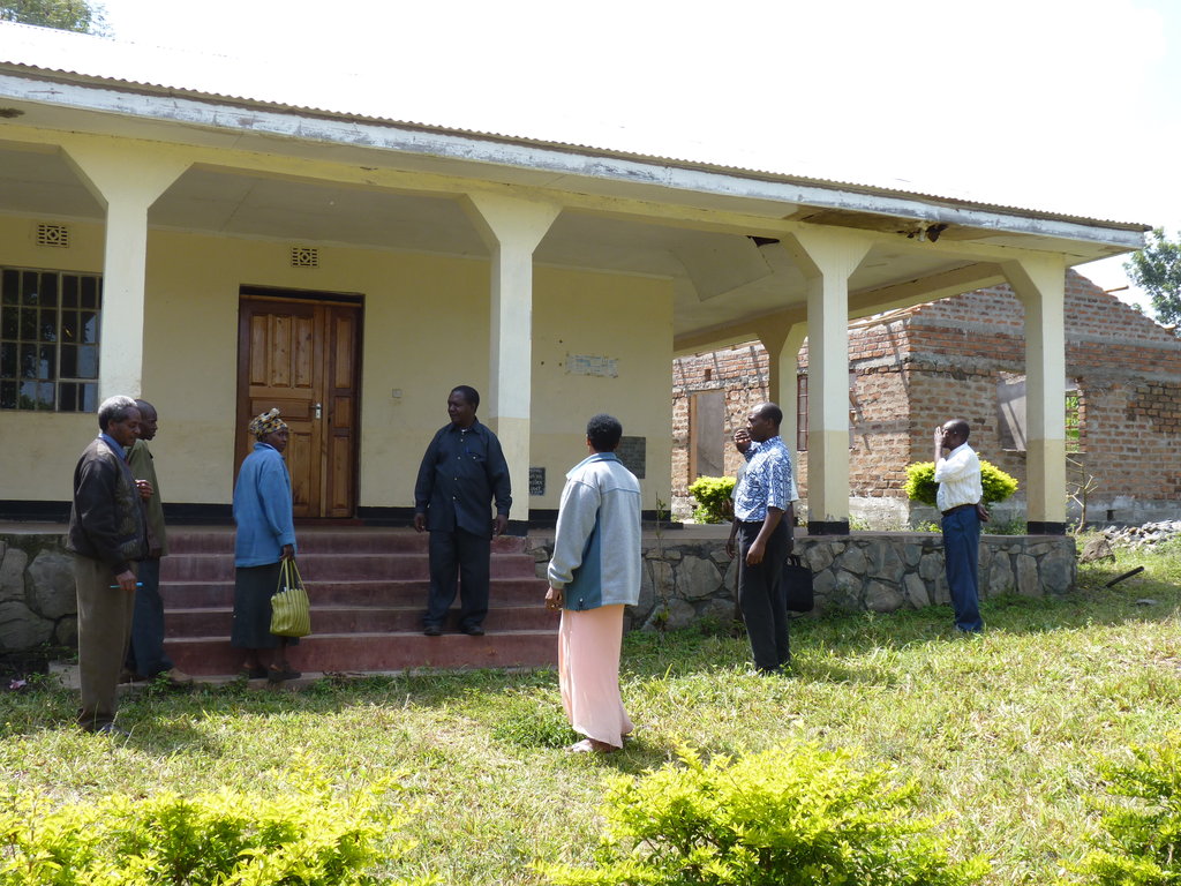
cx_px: 590
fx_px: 1262
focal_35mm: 37
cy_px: 443
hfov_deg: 50.1
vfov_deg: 38.7
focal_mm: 6.6
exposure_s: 1/200
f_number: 4
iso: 80
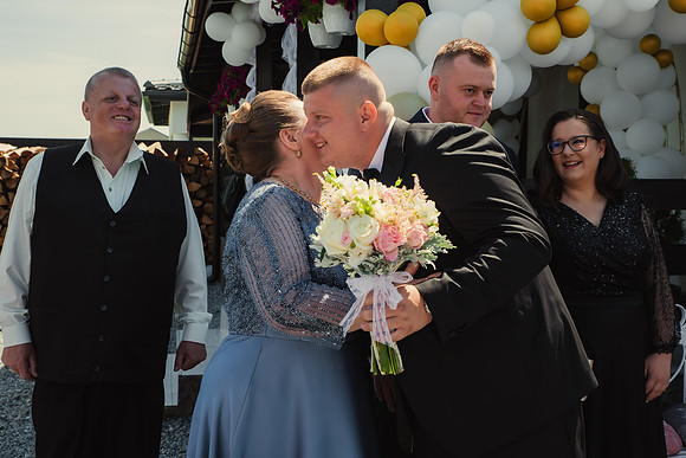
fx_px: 915
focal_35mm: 48
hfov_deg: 41.1
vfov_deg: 28.1
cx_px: 343
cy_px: 229
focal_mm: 48
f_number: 8
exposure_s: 1/250
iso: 200
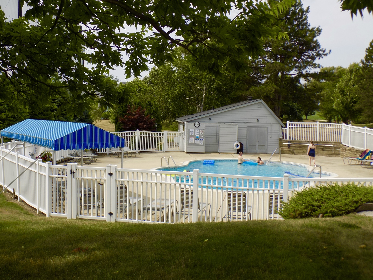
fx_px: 496
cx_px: 186
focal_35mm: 46
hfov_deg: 41.2
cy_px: 140
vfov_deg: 31.5
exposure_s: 1/640
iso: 80
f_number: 3.7
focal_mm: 8.1
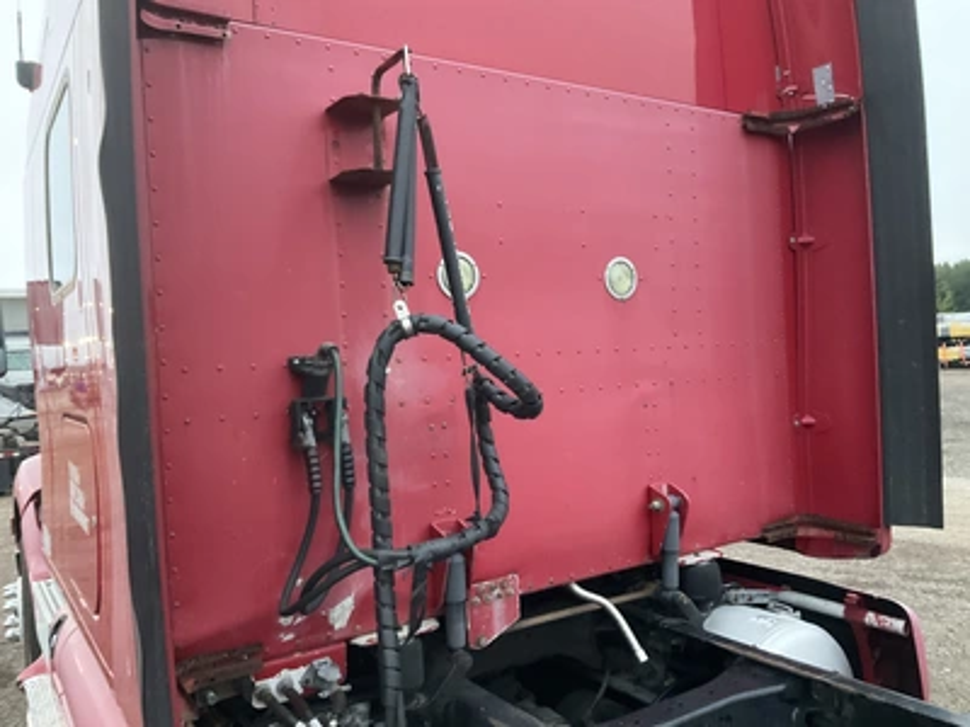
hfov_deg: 61.7
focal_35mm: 29
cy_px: 364
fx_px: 813
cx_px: 485
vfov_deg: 48.2
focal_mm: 3
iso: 500
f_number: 1.8
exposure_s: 1/30
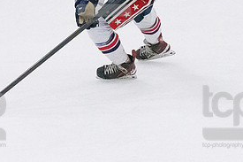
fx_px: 3420
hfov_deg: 4.1
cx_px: 104
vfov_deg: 2.7
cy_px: -7
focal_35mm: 507
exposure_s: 1/1600
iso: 8000
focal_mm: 160
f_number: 5
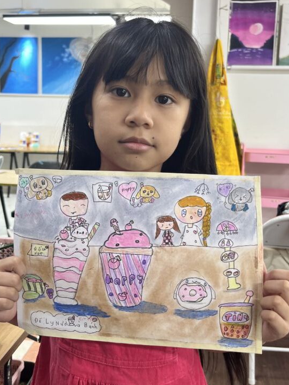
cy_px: 176
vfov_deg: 51.3
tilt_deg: -8.4
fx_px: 401
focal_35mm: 36
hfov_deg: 39.7
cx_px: 141
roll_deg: -1.0
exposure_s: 1/100
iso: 100
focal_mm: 5.1
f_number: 1.6
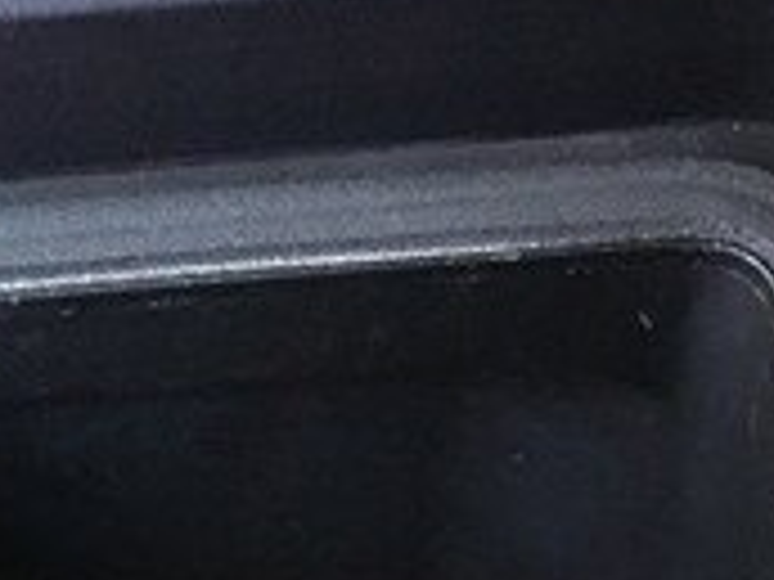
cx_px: 58
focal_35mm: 111
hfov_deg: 17.4
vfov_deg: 12.2
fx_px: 2482
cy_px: 1063
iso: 200
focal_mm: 4.15
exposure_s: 1/17
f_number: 2.2
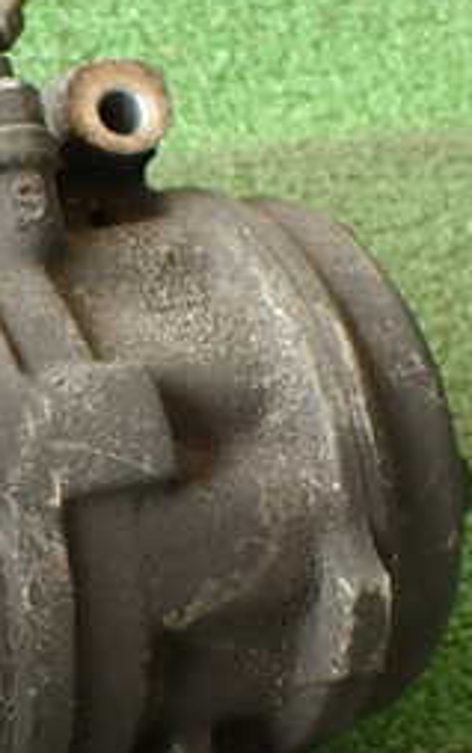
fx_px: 1542
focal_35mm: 75
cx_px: -229
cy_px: 486
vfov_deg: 27.4
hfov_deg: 16.0
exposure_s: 1/60
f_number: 2.3
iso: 200
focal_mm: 5.4
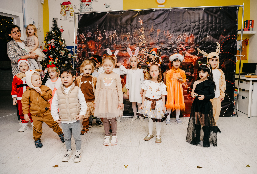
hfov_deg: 70.3
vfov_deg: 50.9
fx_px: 183
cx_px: 134
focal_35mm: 25
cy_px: 85
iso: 320
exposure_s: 1/160
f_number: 4.5
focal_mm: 24
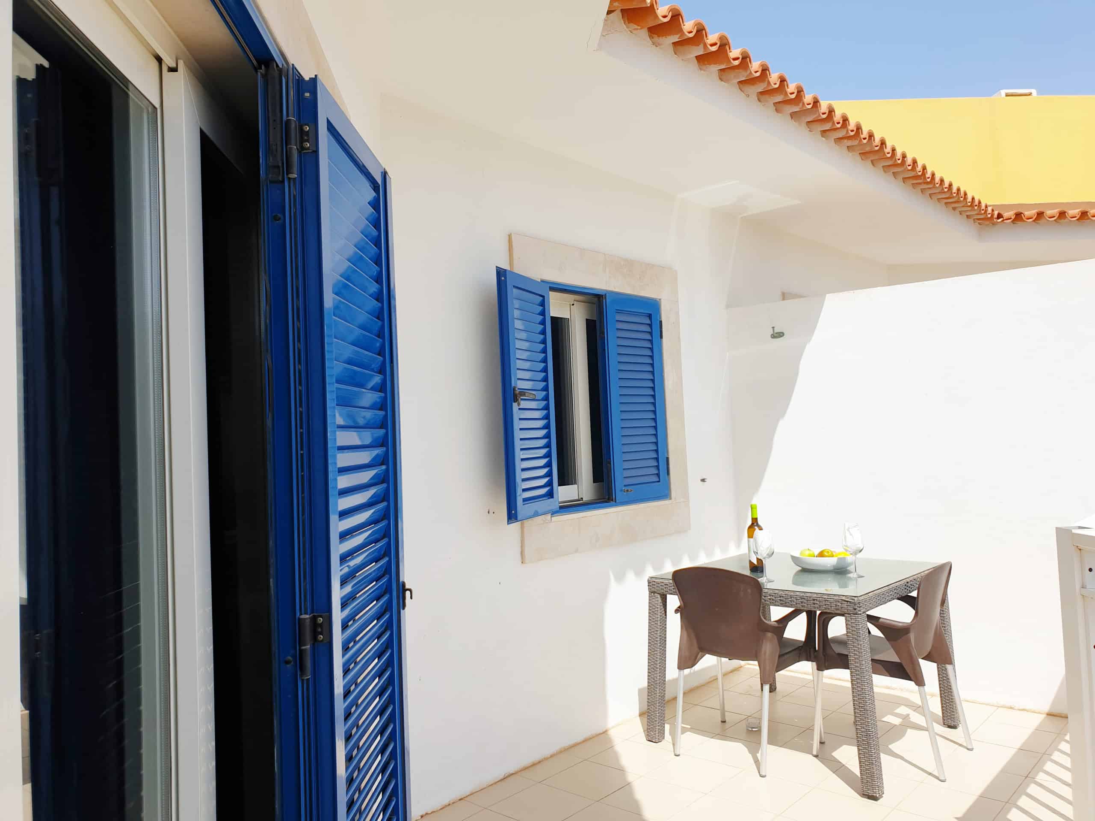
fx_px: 822
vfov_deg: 53.1
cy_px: 410
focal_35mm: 26
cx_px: 548
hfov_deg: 67.3
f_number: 2.4
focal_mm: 4.3
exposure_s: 1/1669
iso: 50
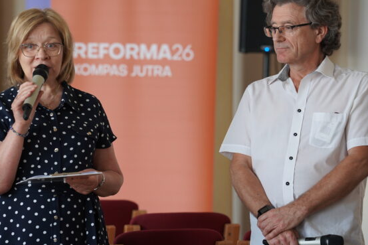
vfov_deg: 5.6
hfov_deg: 8.4
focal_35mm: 245
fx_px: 2503
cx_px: 160
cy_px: 111
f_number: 4
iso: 1250
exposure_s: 1/200
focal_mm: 176.7
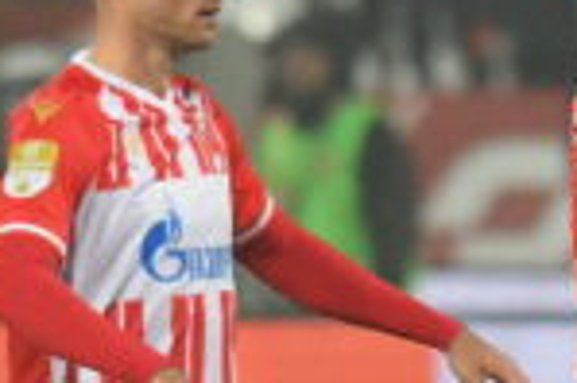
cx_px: 964
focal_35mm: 2061
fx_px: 32997
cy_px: 250
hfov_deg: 1.0
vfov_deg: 0.7
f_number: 4
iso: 5000
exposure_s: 1/1600
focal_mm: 300
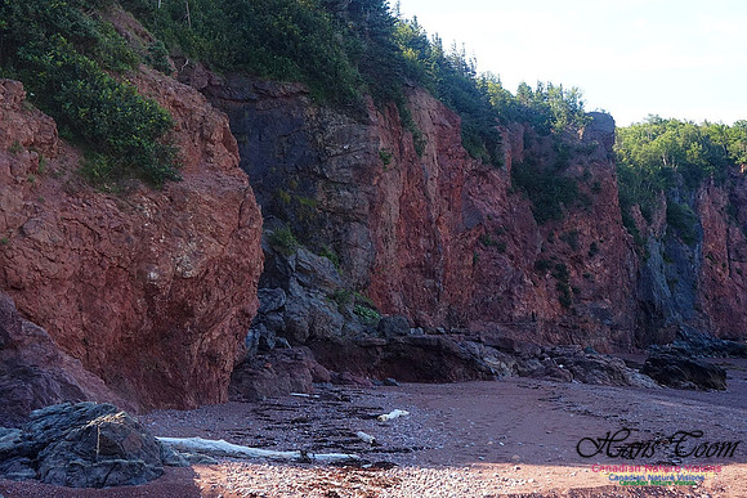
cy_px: 249
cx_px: 374
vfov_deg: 25.8
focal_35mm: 52
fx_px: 1090
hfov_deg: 37.8
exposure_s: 1/250
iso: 1000
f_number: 11
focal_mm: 35
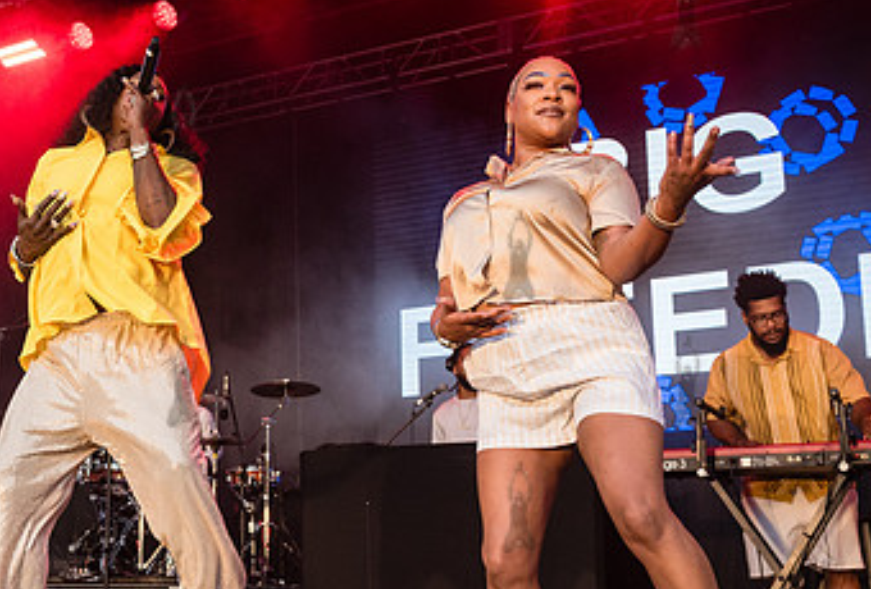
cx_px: 203
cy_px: 363
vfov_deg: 24.8
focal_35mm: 55
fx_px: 1337
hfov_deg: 35.2
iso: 2000
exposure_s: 1/640
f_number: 4
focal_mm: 29
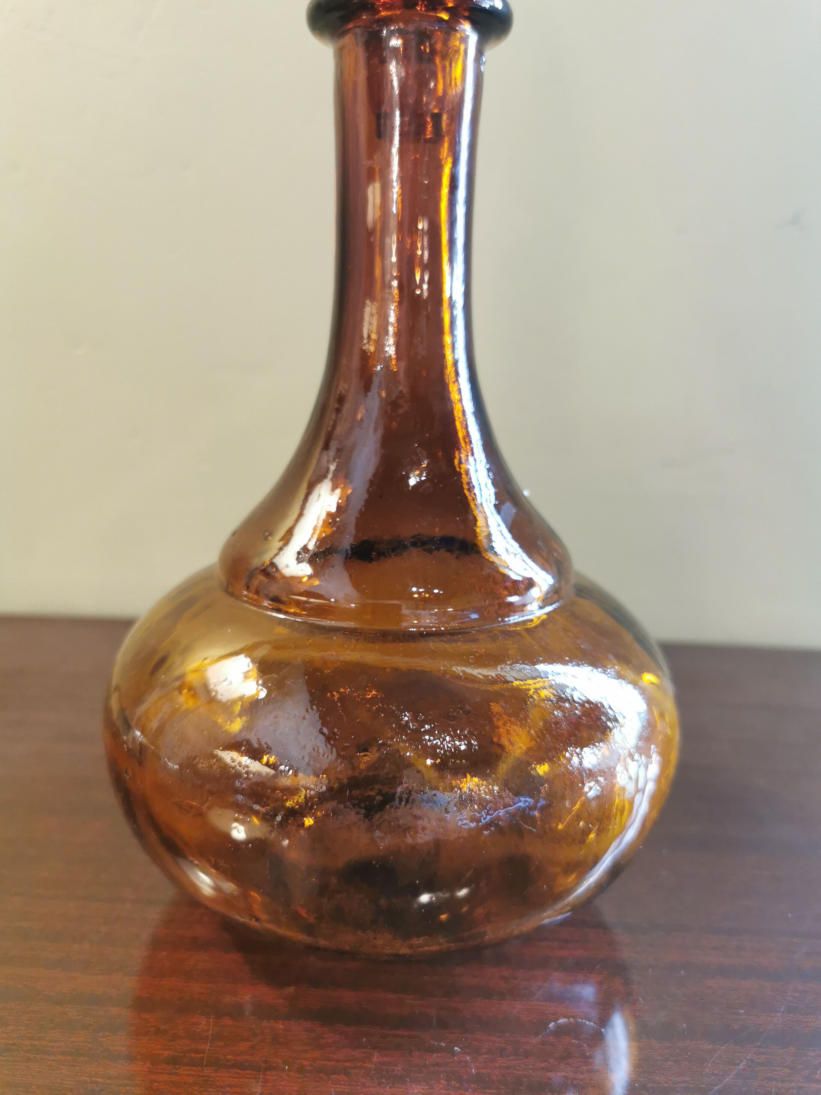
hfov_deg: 51.4
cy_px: 548
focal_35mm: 27
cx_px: 410
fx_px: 854
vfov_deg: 65.3
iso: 200
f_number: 1.6
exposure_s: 1/50
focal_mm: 5.56
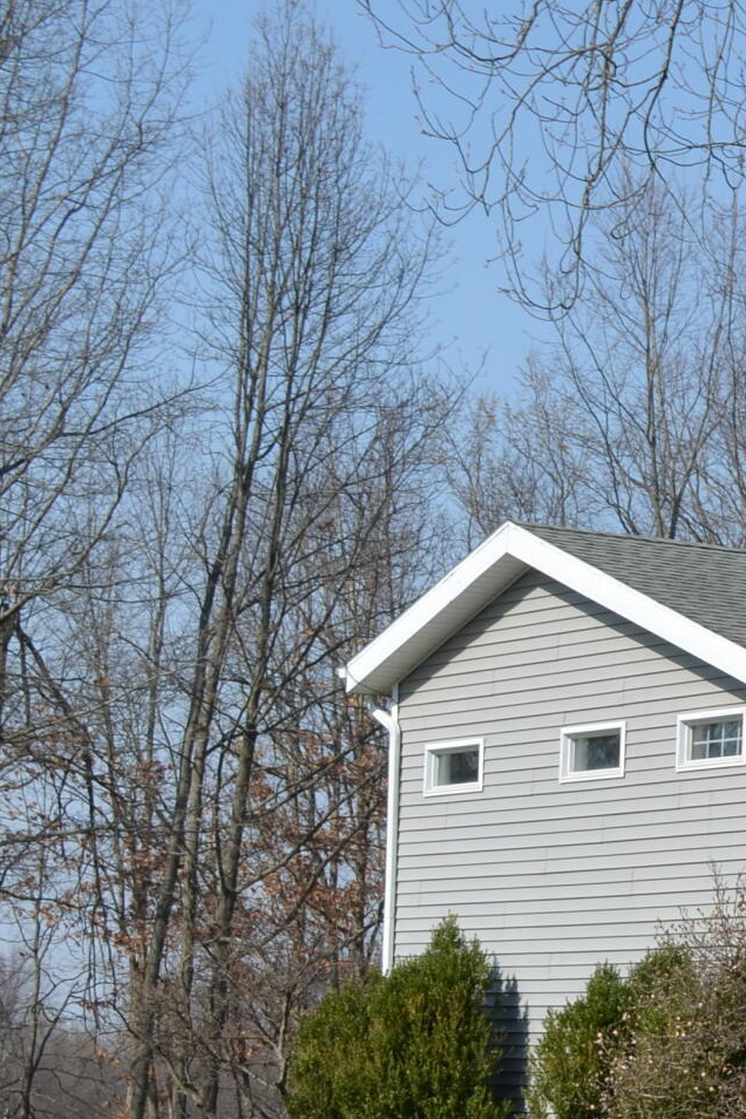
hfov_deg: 9.3
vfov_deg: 14.9
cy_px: 911
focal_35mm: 137
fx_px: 4245
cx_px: 1568
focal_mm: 29
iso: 110
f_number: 8
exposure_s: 1/250
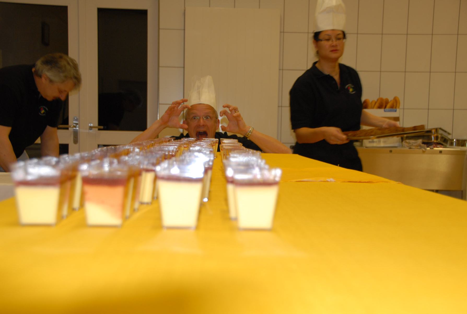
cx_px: 234
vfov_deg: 26.6
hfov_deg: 38.8
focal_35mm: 51
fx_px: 663
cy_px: 157
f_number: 4.2
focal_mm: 34
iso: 320
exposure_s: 1/60
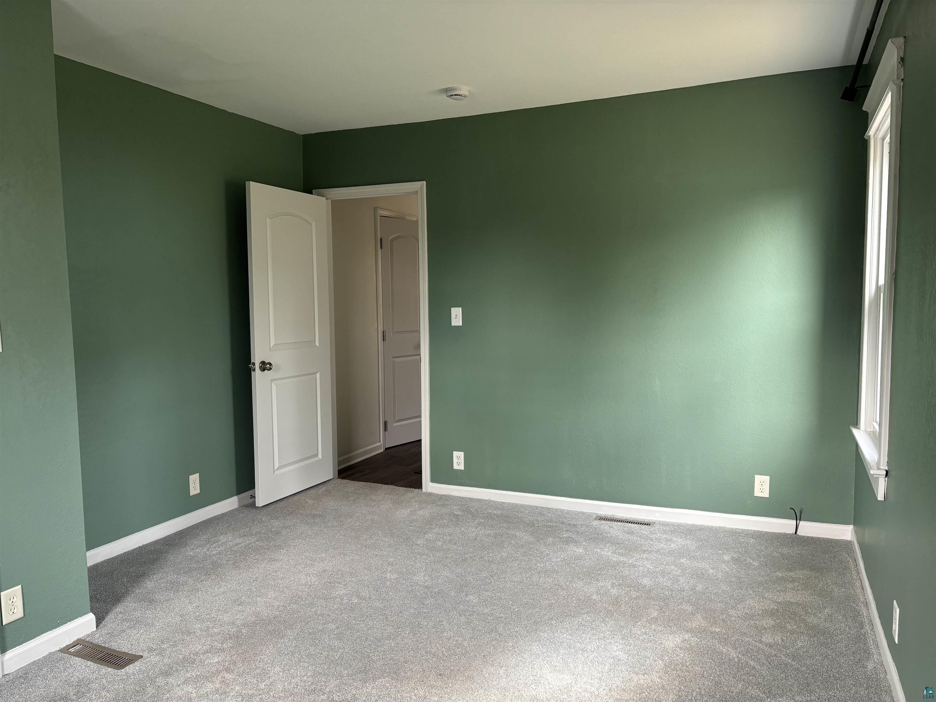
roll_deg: +0.6
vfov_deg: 53.1
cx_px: 468
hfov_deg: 67.3
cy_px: 351
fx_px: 703
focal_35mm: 26
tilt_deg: -5.1
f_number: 1.6
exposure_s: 1/64
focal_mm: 5.96
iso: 125
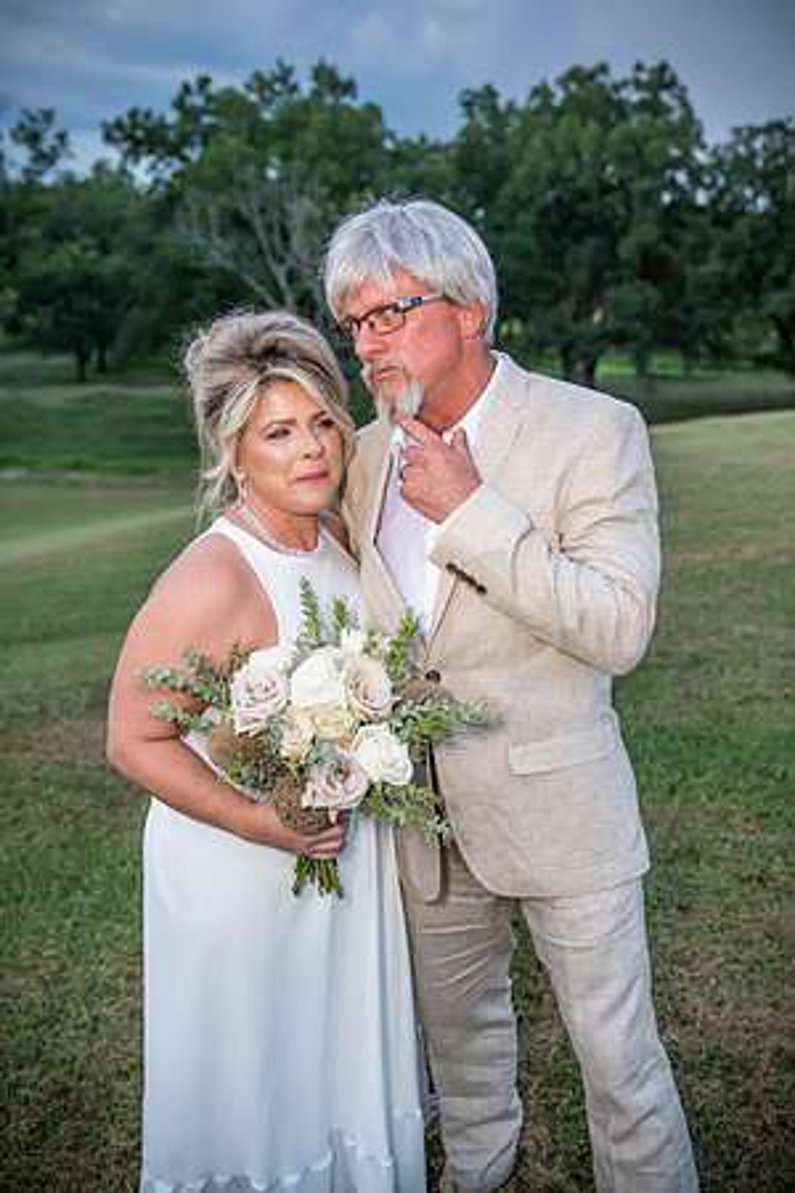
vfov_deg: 55.8
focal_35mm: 34
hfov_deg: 38.9
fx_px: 1126
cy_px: 596
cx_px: 398
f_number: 2.8
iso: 400
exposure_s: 1/125
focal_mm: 34
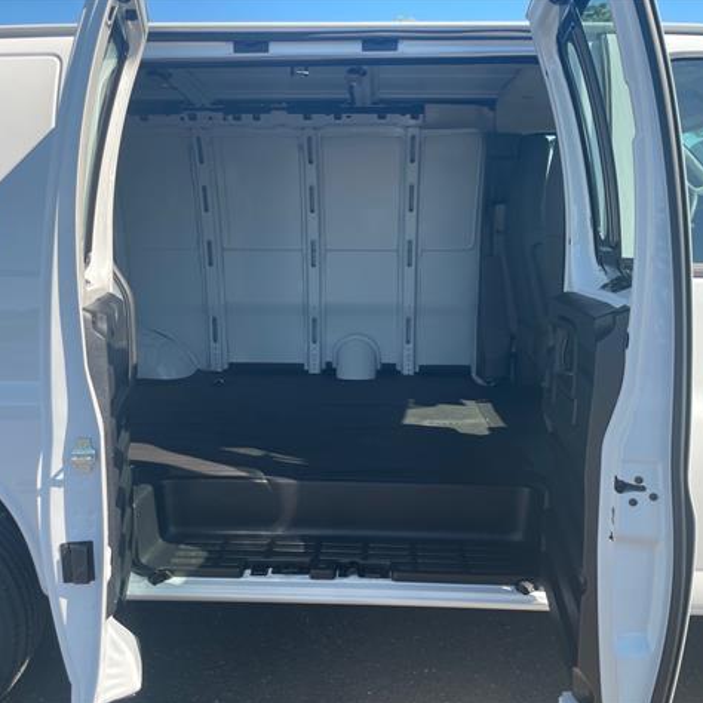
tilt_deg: -10.1
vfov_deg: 52.5
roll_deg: +1.8
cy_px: 352
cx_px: 344
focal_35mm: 31
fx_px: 712
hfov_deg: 52.5
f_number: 1.6
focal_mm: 4.2
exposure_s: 1/831
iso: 32
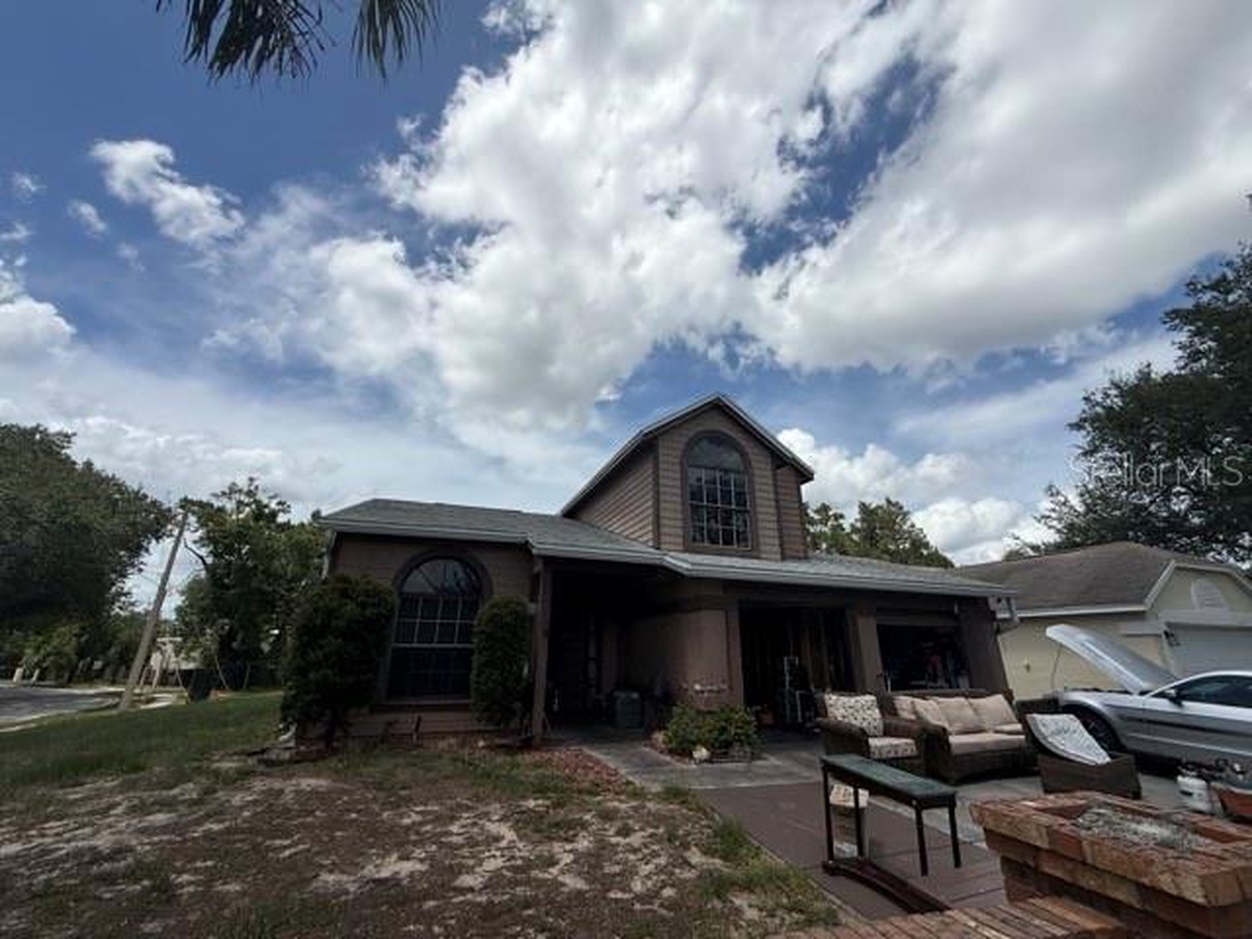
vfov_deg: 85.7
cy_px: 470
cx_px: 626
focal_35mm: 14
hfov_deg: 102.1
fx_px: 506
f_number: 2.2
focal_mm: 2.22
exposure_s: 1/5155
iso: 50
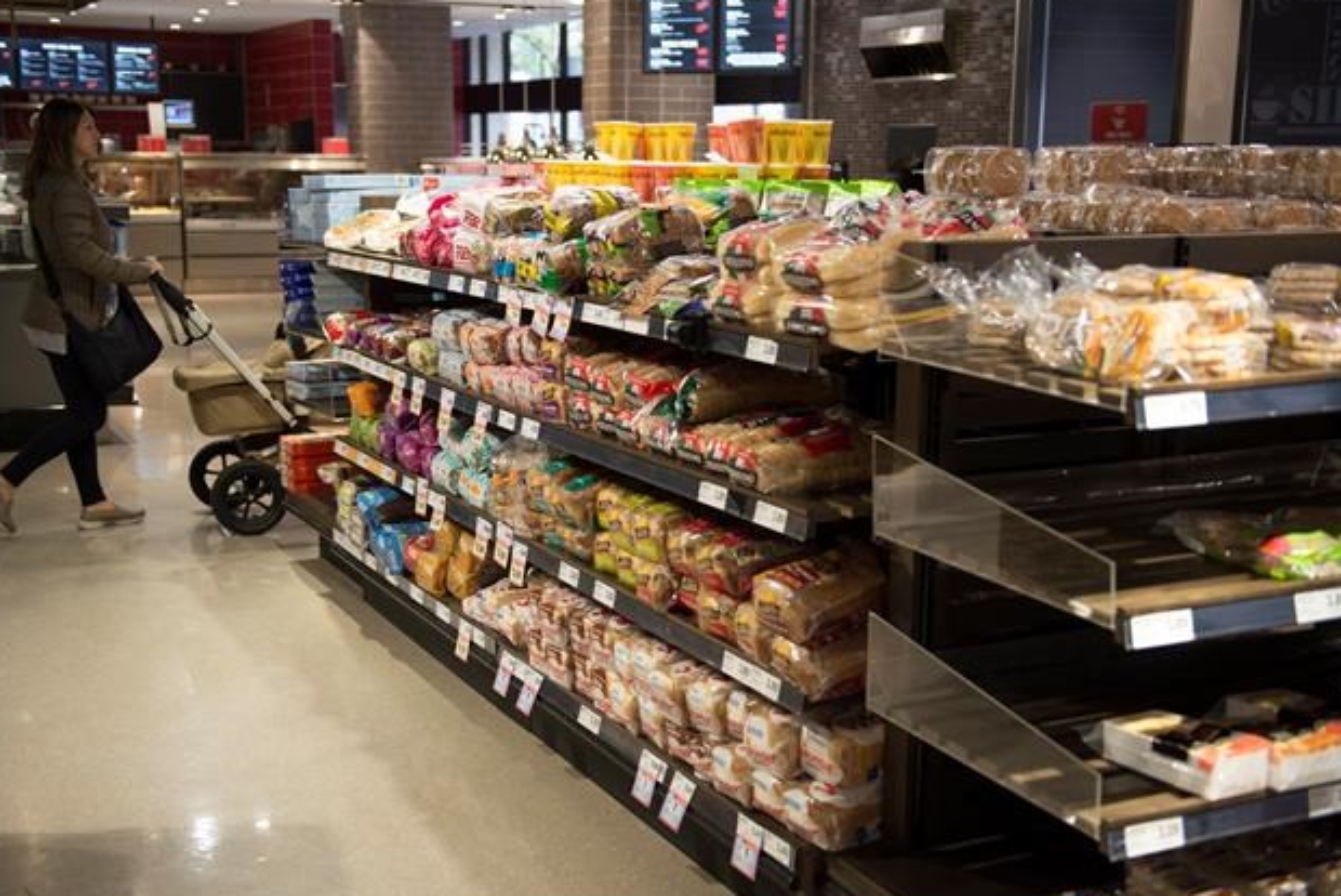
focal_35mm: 44
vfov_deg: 30.5
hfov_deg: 44.5
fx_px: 1640
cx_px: 645
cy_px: 454
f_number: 2.8
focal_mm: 42
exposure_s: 1/500
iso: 1600
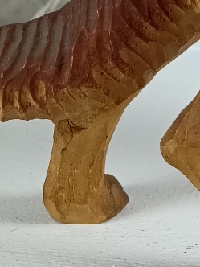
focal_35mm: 179
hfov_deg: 8.3
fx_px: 1379
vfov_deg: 10.9
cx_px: 173
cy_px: 0
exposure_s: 1/100
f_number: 1.9
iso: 404
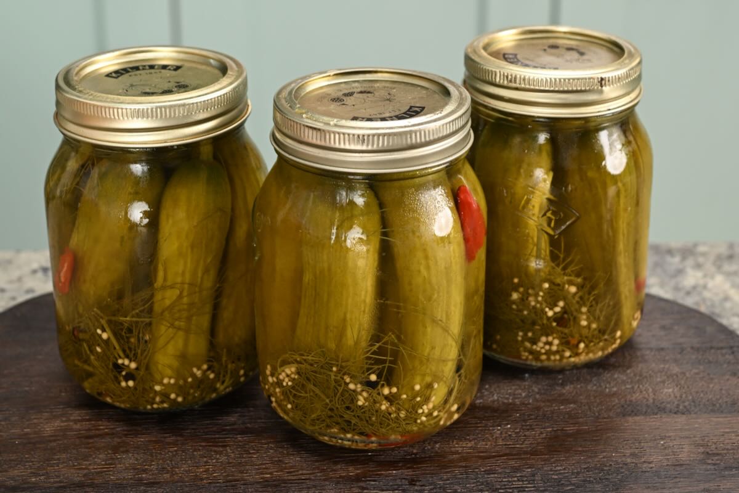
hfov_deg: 54.4
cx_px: 370
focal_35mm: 35
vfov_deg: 37.9
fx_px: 718
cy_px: 246
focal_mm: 35
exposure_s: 1/47.9
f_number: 5
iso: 200
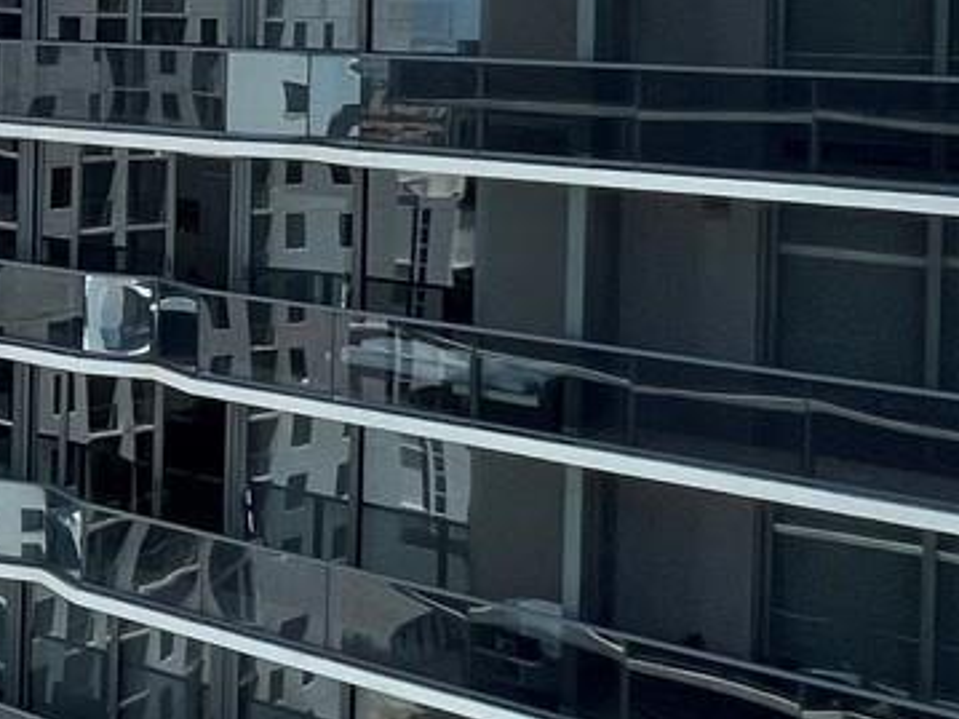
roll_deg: -0.4
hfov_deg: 17.1
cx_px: -1154
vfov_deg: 24.0
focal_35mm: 58
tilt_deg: -0.9
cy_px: -24
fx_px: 1606
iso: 32
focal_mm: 1.57
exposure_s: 1/1130
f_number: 1.8
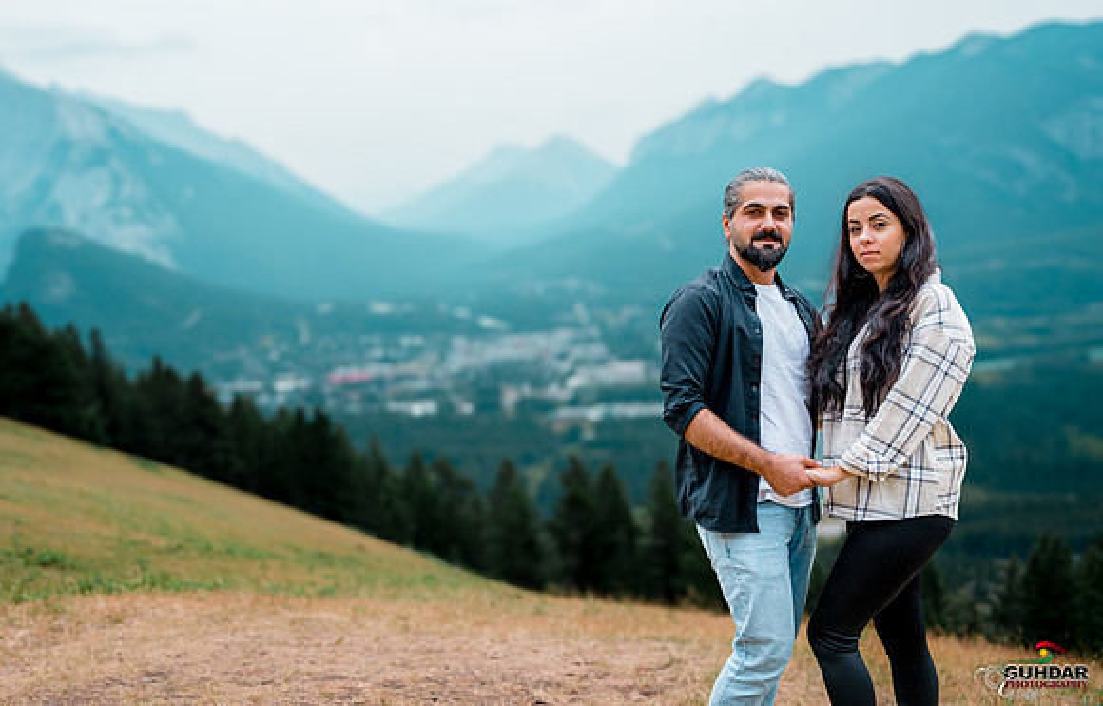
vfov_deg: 32.6
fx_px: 1204
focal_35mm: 40
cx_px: 484
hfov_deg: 49.1
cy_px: 388
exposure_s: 1/4000
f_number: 2.8
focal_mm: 35
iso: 200
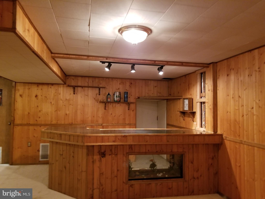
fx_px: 199
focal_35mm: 26
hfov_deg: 67.3
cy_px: 100
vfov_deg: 53.1
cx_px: 132
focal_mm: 4.25
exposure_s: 1/12
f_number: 1.7
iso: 250
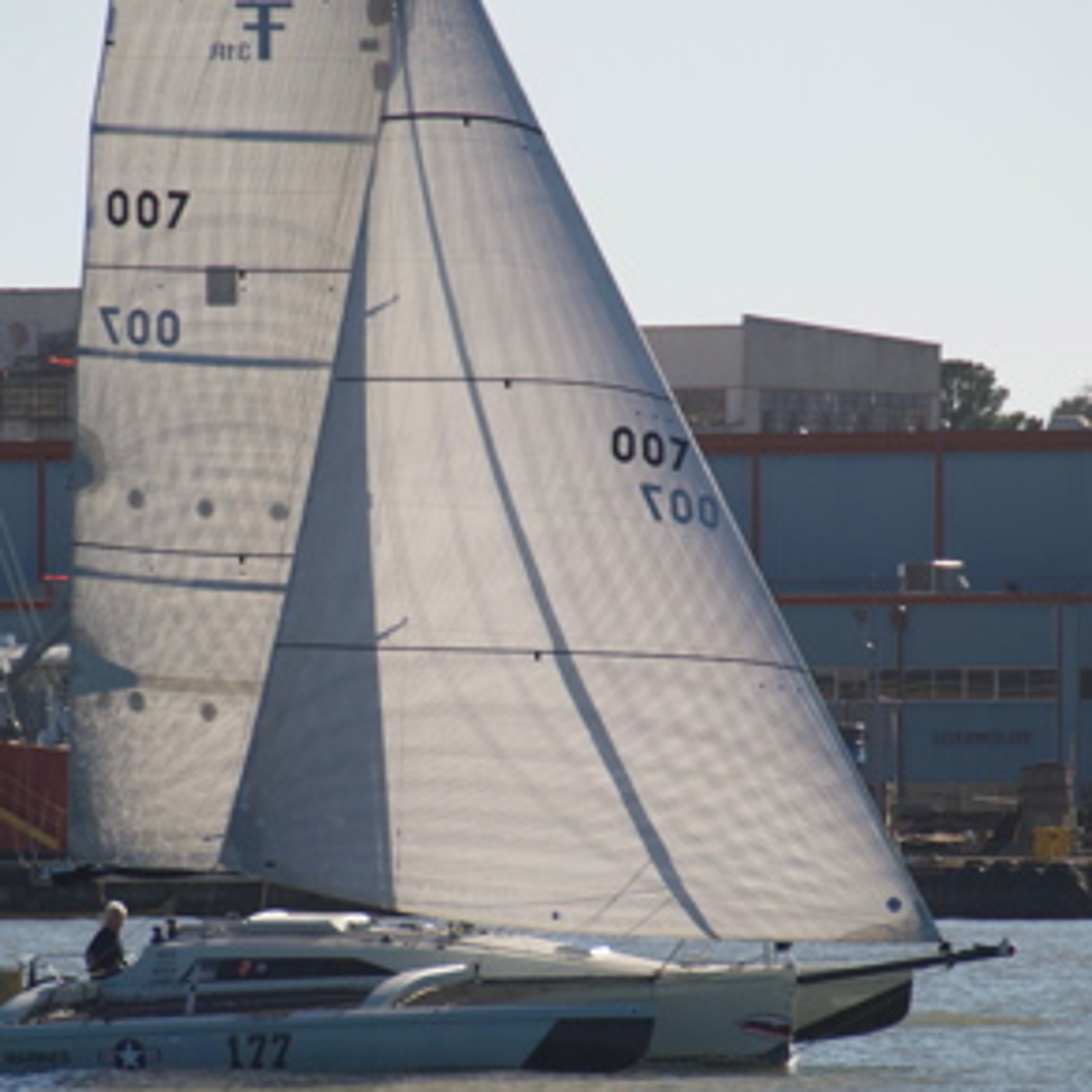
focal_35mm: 524
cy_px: 582
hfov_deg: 3.3
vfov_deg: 3.3
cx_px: 539
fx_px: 18702
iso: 250
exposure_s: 1/1600
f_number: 5.6
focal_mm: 200
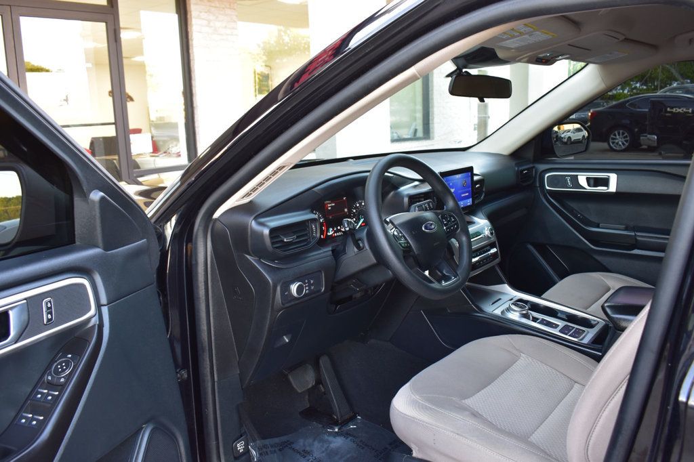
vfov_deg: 43.6
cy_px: 231
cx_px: 347
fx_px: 578
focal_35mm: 30
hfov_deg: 61.9
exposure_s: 1/15
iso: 400
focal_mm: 20
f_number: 6.3
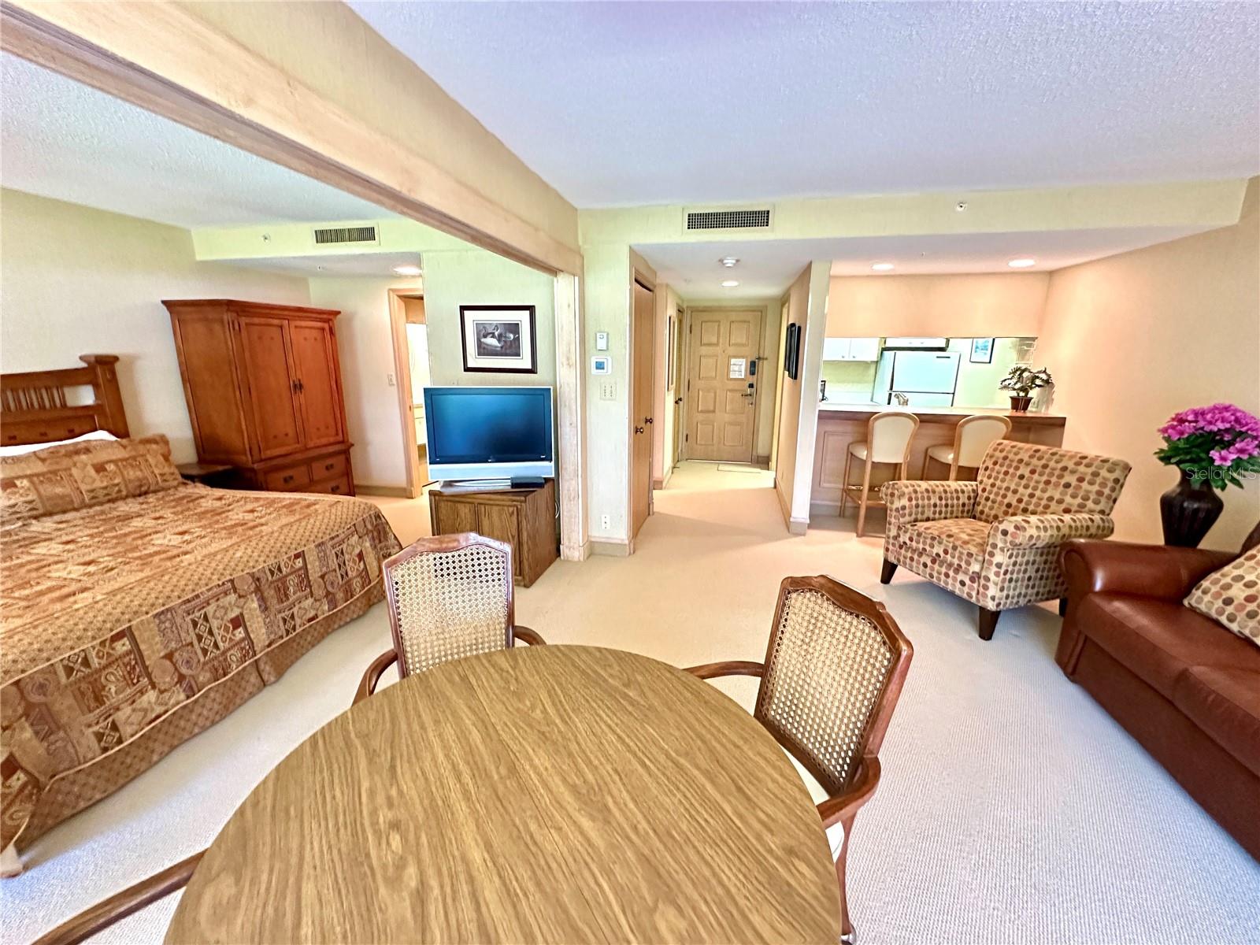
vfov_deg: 85.7
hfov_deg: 102.1
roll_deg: -0.4
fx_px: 510
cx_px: 630
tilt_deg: -12.7
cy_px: 472
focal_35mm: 14
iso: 1000
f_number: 2.2
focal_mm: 2.22
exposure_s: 1/60
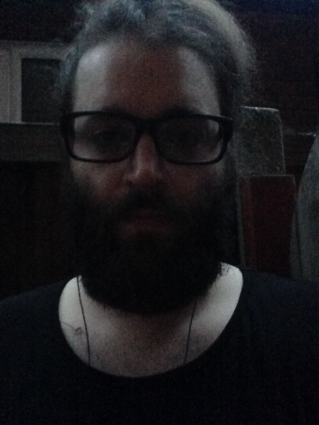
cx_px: 160
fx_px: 430
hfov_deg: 40.7
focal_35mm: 35
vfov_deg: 52.6
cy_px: 212
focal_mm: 2.18
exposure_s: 1/15
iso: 1000
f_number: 2.4
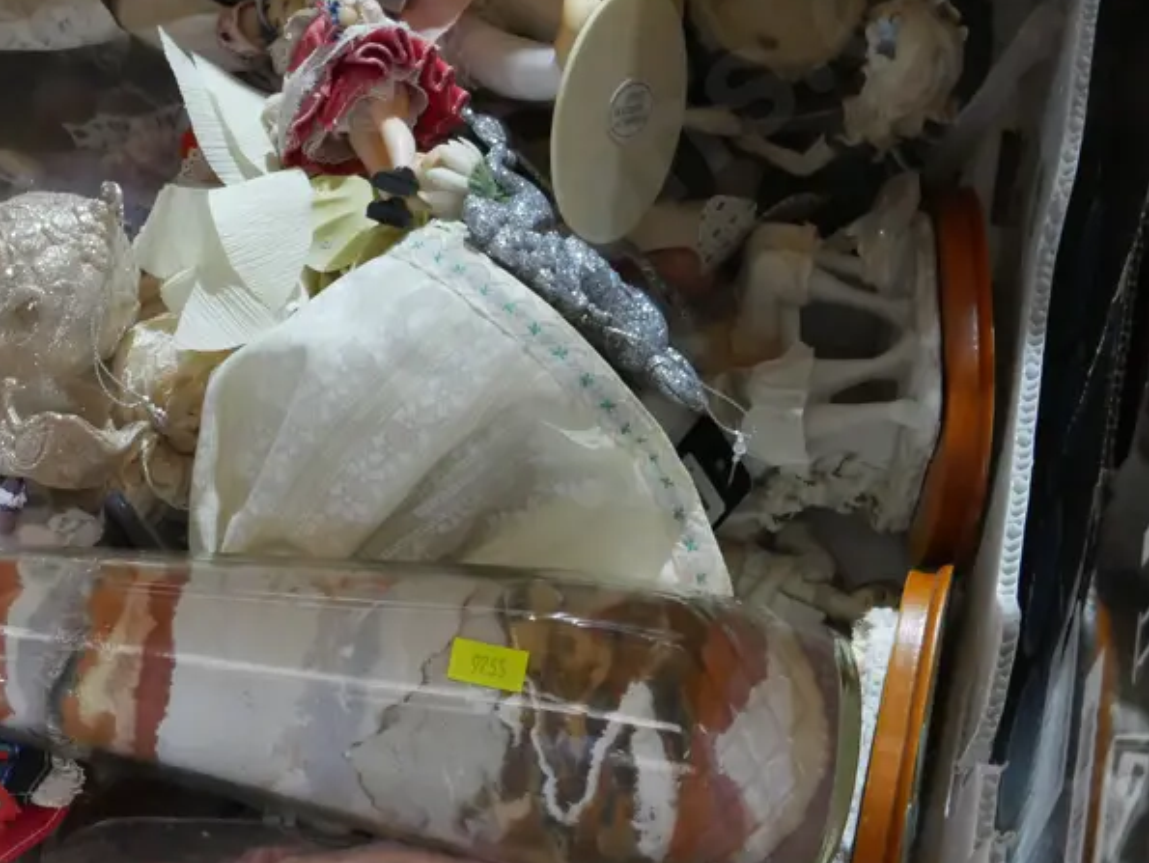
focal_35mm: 86
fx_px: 2856
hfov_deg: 22.6
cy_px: 381
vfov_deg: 17.2
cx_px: 363
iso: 3200
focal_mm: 25
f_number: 5.3
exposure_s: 1/50
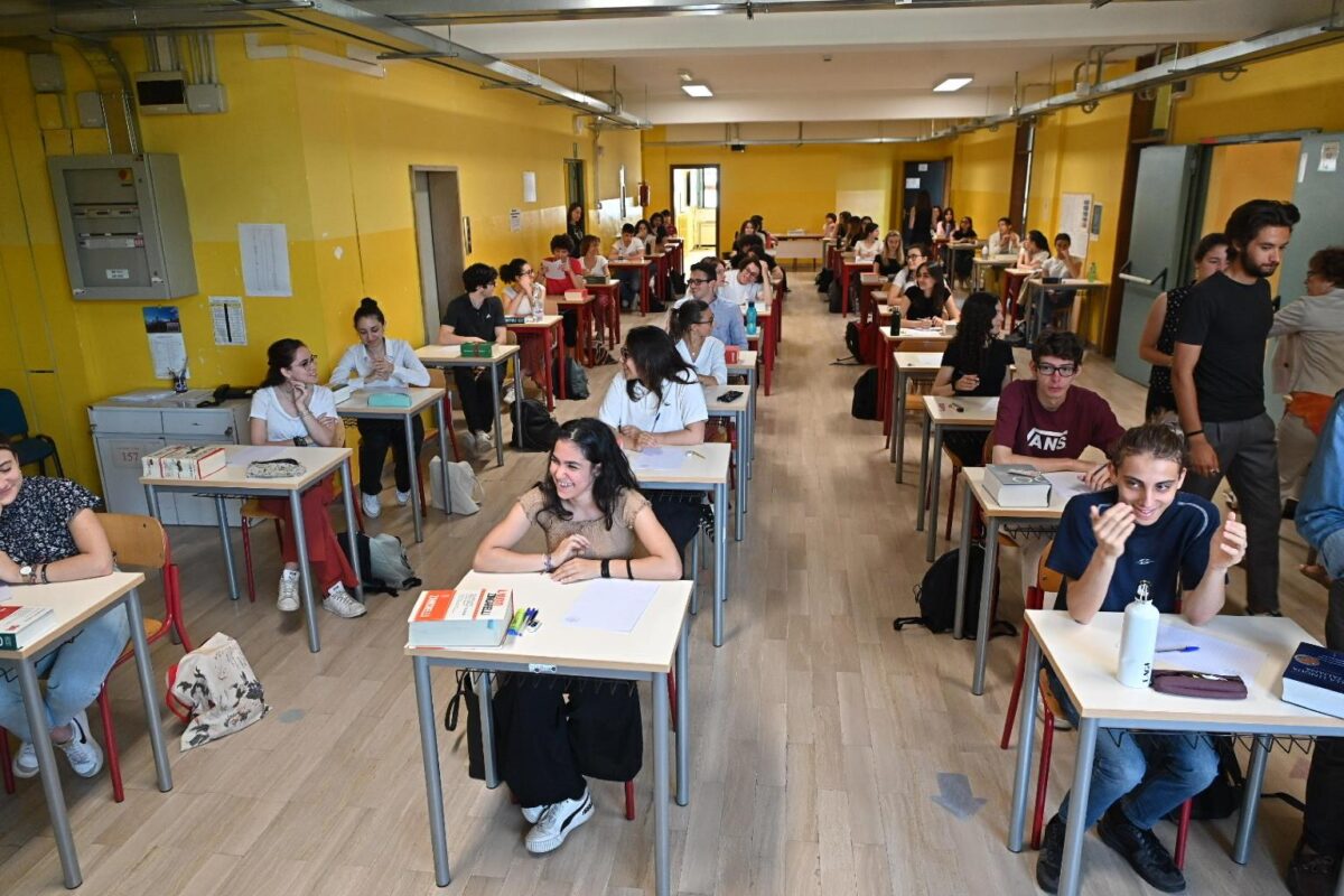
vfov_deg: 53.1
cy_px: 448
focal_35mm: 24
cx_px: 672
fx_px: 896
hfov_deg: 73.7
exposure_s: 1/80
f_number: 5
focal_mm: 24
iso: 1000
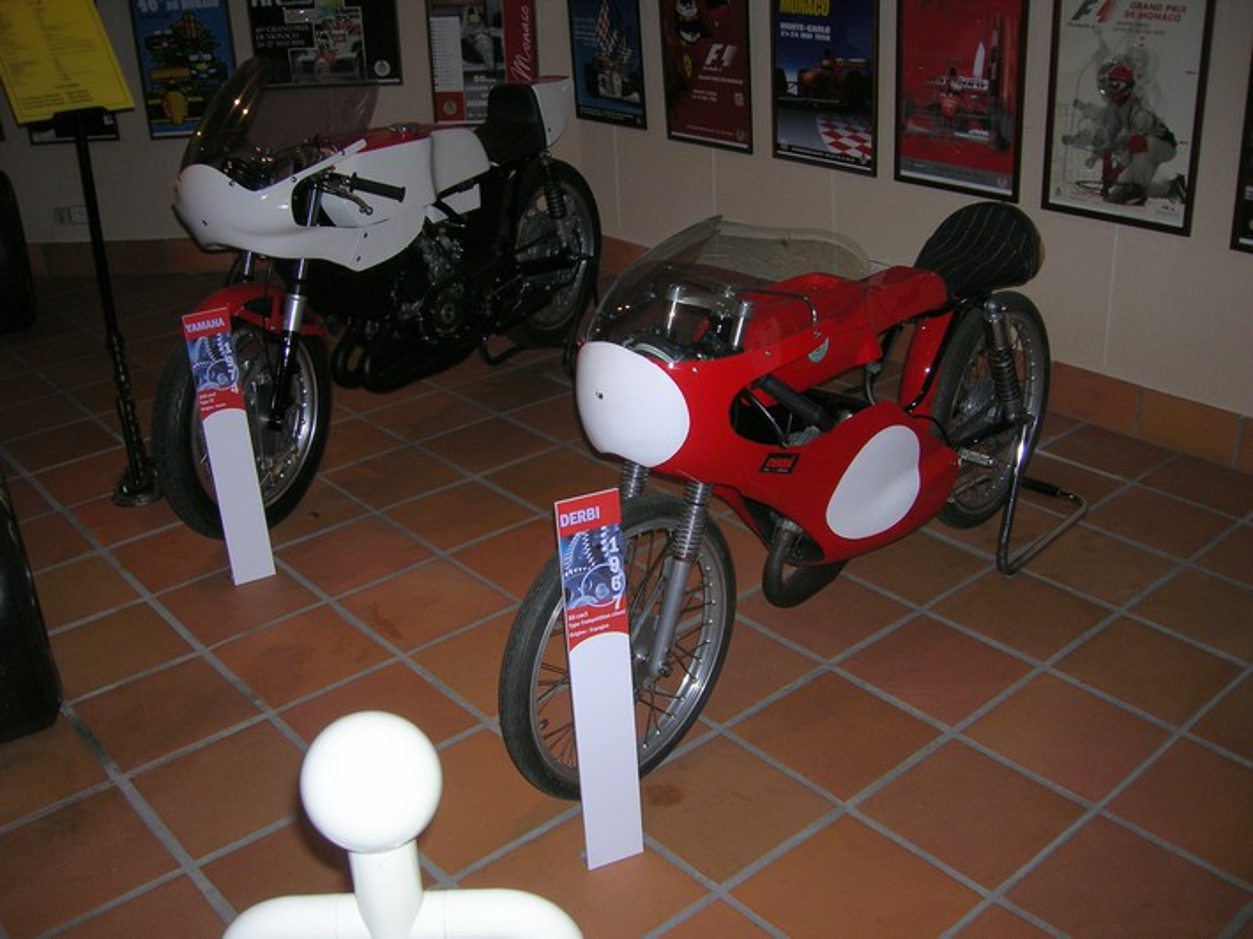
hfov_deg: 54.0
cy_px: 470
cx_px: 626
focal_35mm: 34
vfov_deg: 41.8
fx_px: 1230
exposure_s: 1/60.1
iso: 52
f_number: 2.9
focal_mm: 5.7
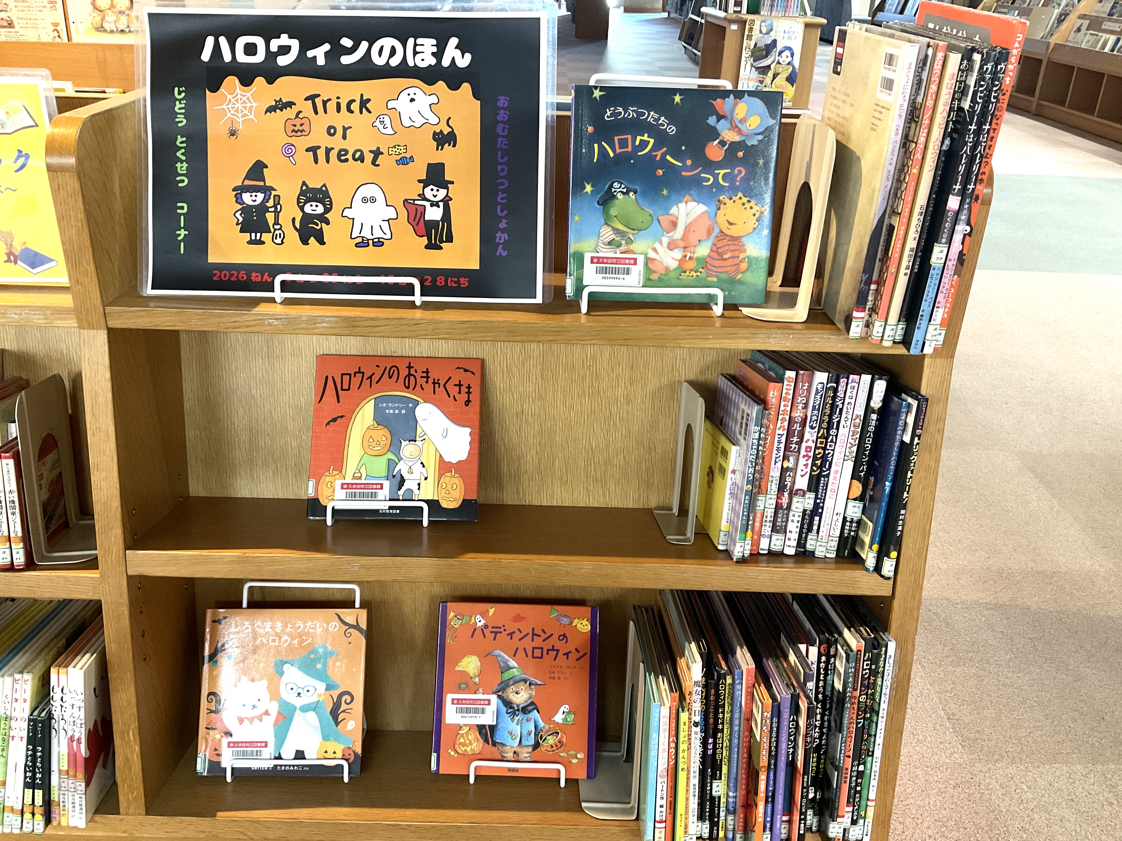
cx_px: 561
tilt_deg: -27.1
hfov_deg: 61.7
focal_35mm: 29
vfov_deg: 48.2
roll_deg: -1.1
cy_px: 420
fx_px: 940
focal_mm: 3
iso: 200
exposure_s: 1/33
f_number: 1.8
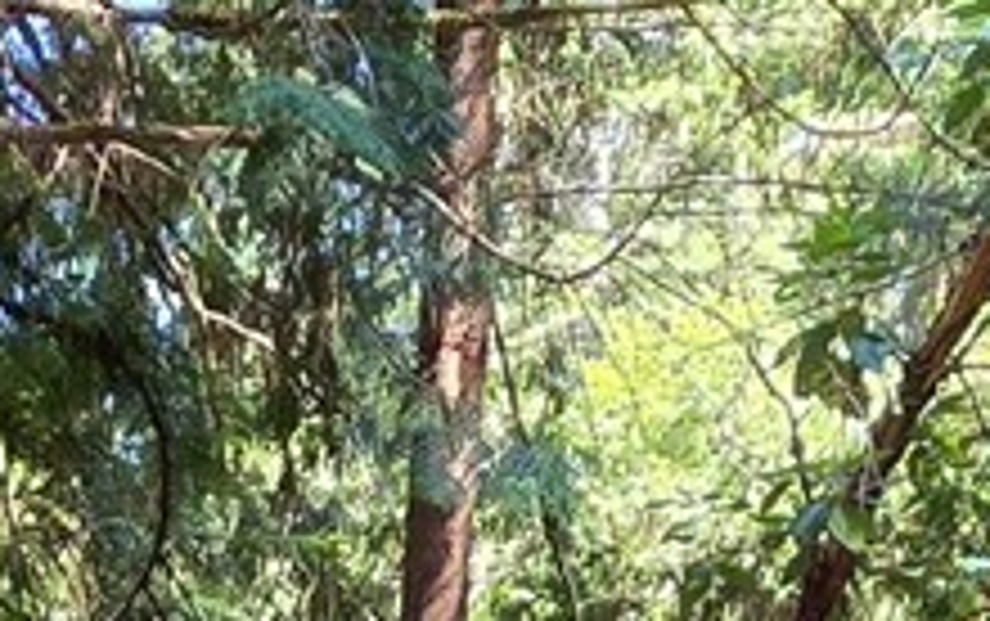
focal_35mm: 100
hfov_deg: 18.3
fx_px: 2701
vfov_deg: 9.8
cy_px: 1899
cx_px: -531
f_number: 1.9
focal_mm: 2.2
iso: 160
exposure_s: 1/120
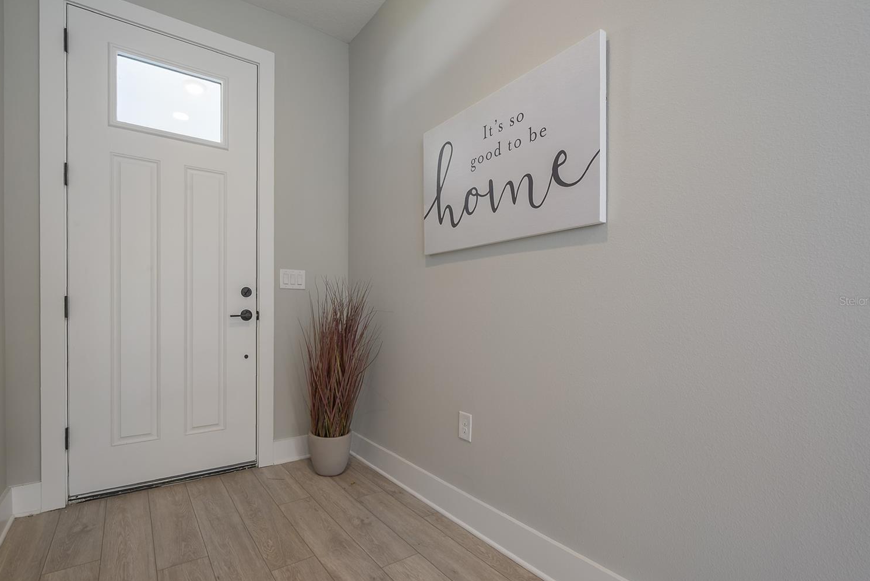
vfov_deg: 77.3
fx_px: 363
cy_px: 301
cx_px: 425
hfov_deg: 100.4
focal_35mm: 15
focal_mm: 14
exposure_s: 1/15
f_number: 11
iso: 320
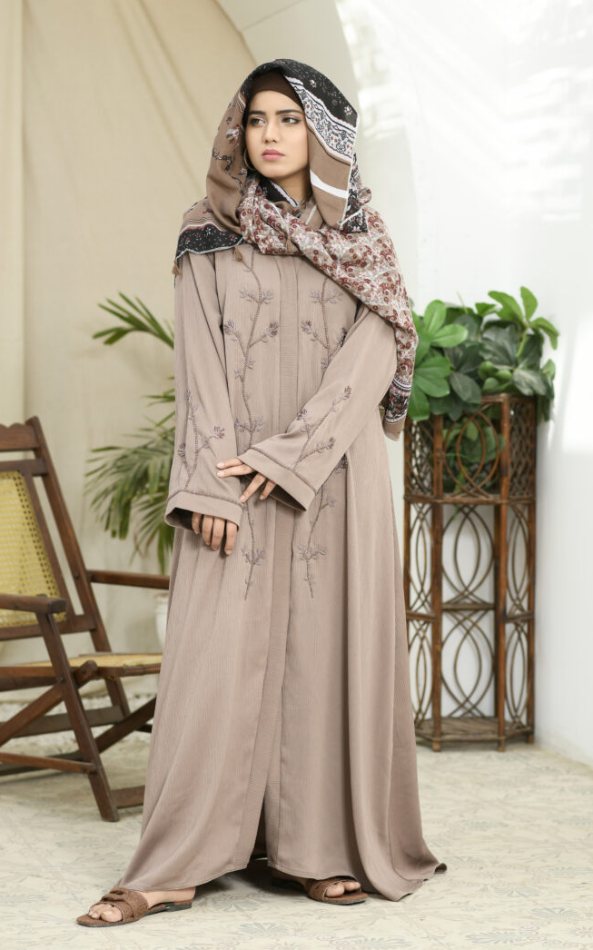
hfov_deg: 15.0
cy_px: 476
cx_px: 276
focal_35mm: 87
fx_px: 2251
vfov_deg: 23.8
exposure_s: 1/160
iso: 125
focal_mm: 85
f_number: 4
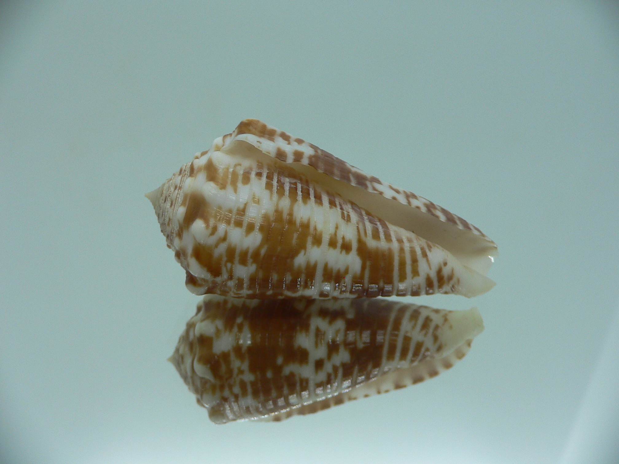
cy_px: 232
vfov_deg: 40.7
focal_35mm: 35
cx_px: 310
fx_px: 626
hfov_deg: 52.6
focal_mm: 4.6
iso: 80
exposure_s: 1/60
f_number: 2.8
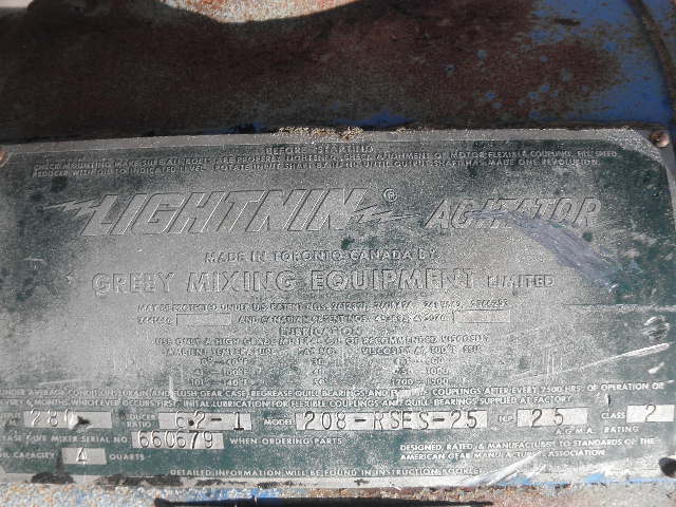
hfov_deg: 63.4
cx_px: 338
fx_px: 547
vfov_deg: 49.7
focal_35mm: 28
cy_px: 254
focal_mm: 5
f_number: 8.5
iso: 64
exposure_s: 1/100
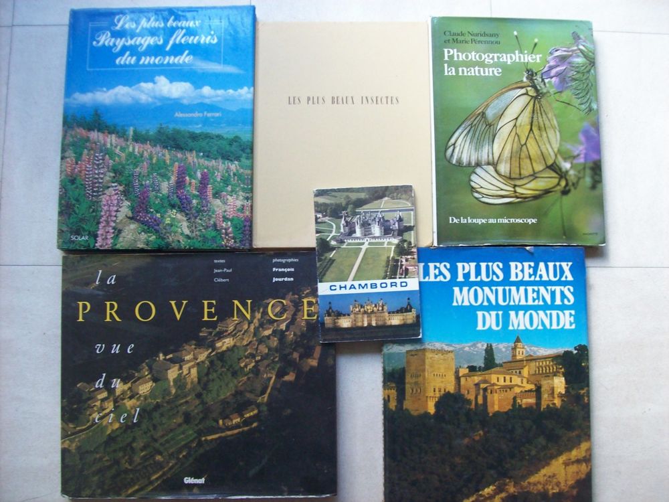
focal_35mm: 36
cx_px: 334
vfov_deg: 39.7
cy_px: 251
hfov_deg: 51.4
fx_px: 696
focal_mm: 6
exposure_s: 1/19.1
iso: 160
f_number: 2.7
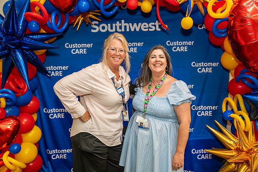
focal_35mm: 36
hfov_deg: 53.1
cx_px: 129
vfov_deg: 36.9
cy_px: 86
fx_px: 258
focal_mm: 36
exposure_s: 1/160
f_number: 4
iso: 1250
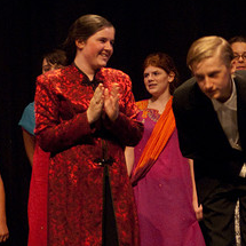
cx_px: 253
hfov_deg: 11.1
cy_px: 104
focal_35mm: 155
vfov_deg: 11.3
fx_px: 1247
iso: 1000
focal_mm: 45
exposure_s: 1/125
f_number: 2.8
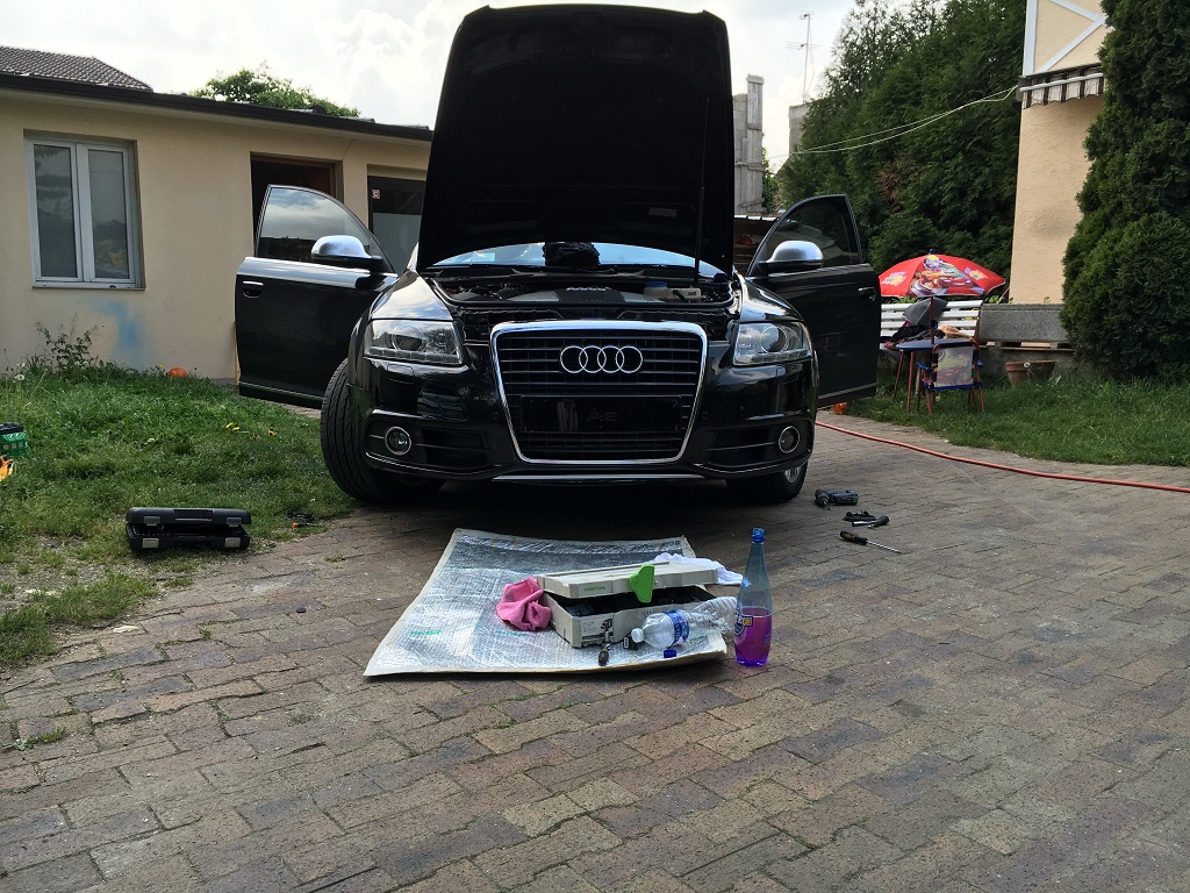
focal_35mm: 29
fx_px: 997
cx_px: 595
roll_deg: -1.1
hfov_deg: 61.7
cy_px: 446
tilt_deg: -7.1
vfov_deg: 48.2
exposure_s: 1/545
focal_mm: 4.15
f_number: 2.2
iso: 25
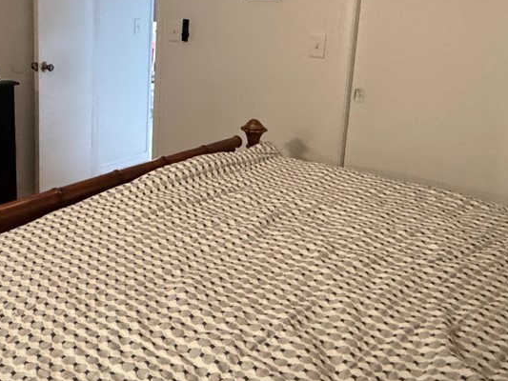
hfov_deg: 42.7
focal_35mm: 42
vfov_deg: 33.9
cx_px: 100
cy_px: 117
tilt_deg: -13.2
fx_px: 617
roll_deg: -1.7
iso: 1000
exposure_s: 1/60
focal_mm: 2.22
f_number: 2.2
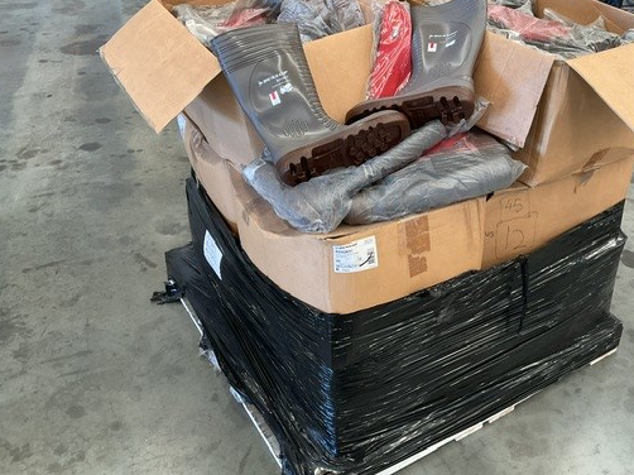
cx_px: 369
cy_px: 192
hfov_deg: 49.9
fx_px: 677
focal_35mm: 37
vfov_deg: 38.5
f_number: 1.8
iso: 64
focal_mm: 3
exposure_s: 1/60
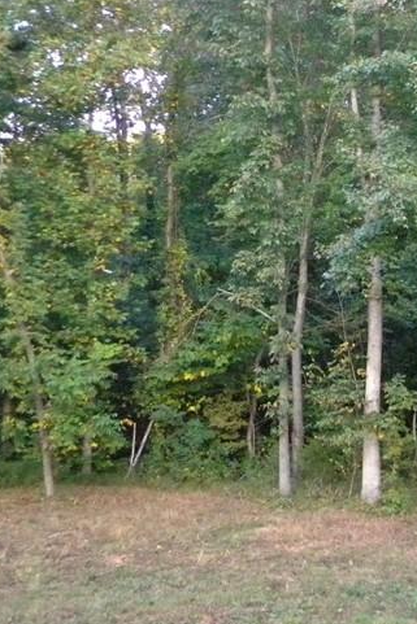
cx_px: 511
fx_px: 1076
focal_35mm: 62
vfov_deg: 32.2
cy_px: 239
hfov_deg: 20.4
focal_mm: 5
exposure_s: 1/77.5
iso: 800
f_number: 3.5
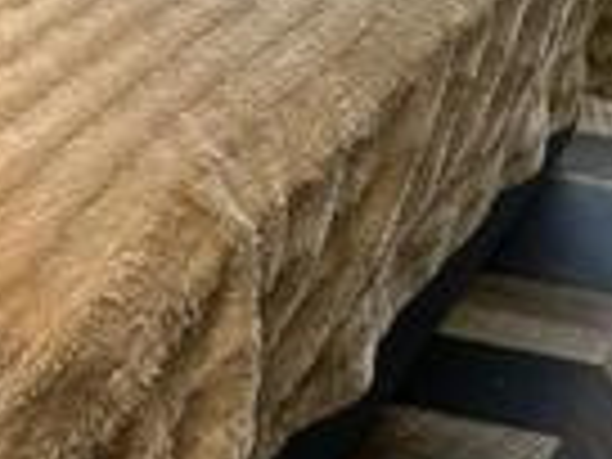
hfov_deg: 29.1
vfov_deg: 16.7
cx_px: 180
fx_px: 1167
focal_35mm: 66
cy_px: -464
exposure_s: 1/160
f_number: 2.2
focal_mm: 2.22
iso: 40
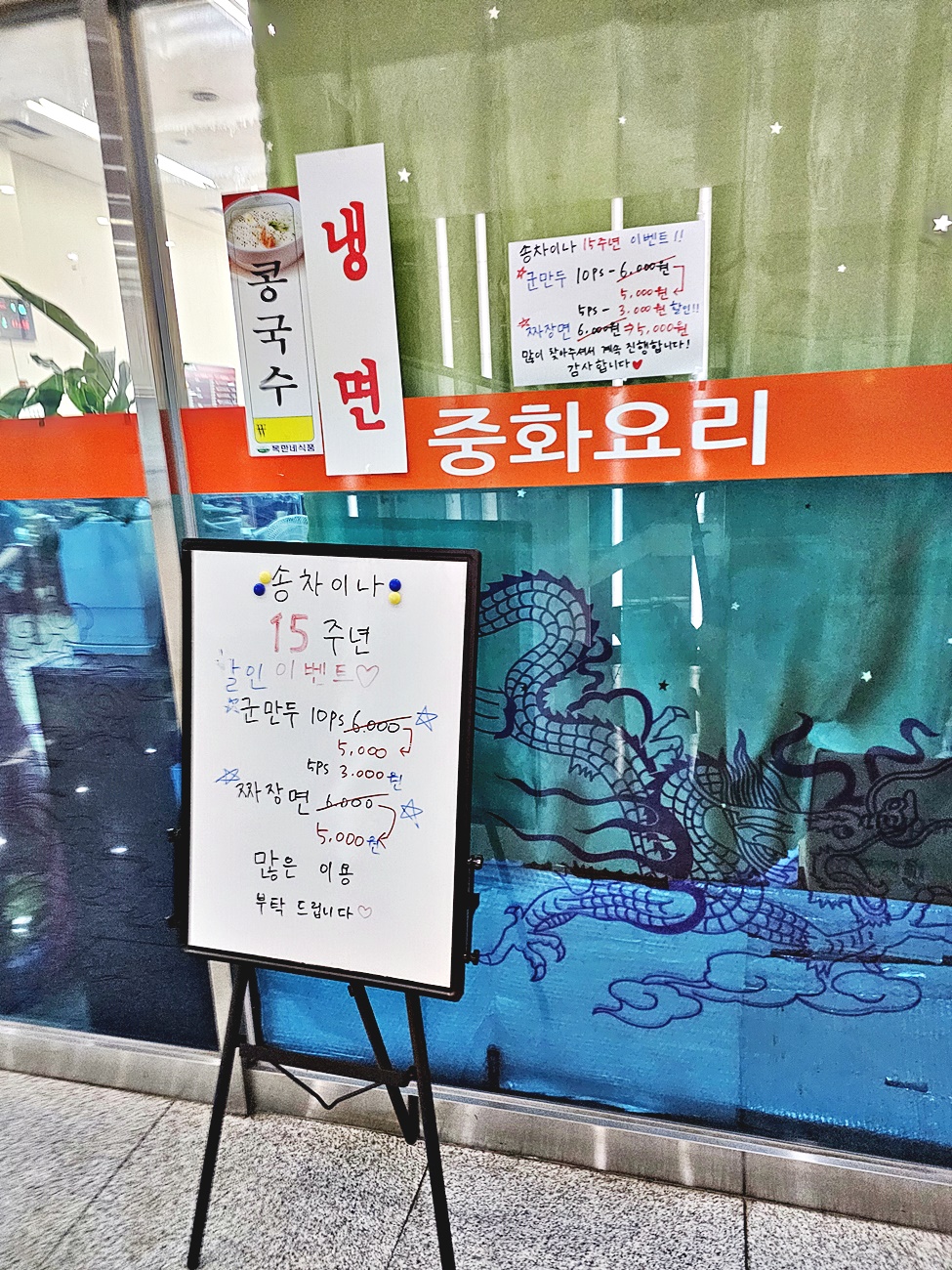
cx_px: 476
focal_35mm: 23
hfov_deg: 58.9
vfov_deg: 73.9
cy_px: 635
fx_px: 843
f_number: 1.7
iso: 500
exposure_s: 1/120
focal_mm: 6.3
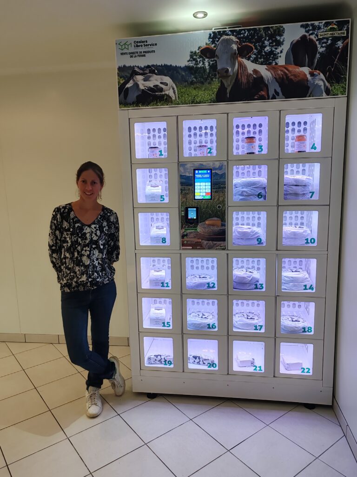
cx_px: 178
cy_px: 238
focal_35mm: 27
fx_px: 371
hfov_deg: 51.4
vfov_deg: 65.3
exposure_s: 1/100
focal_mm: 6.12
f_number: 1.9
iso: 640
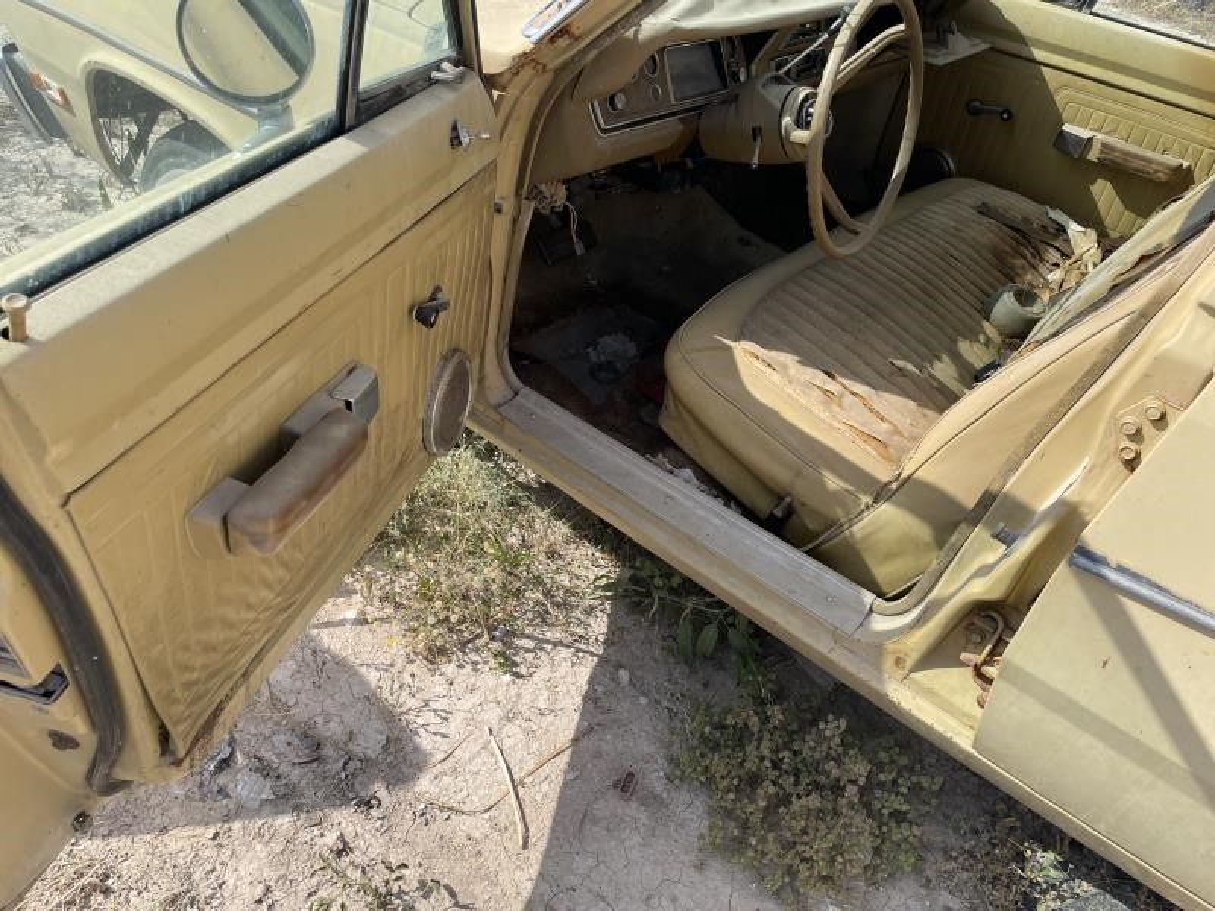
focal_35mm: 26
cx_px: 608
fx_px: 913
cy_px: 456
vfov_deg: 53.1
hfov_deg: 67.3
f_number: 1.6
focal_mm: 4.2
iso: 32
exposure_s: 1/1770
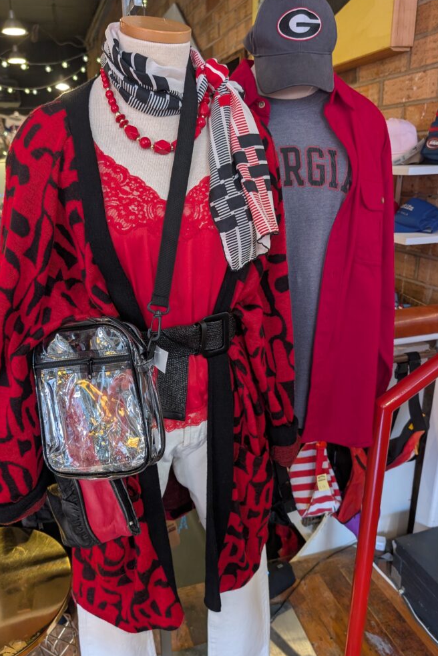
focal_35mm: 26
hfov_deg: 49.4
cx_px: 191
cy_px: 331
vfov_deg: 69.4
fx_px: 474
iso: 537
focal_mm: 6.9
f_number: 1.68
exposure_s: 1/120
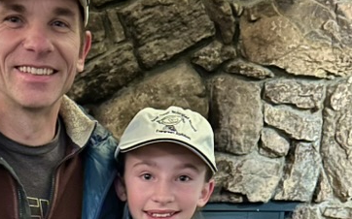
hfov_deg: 28.1
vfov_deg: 15.8
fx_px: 690
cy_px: 378
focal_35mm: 72
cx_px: 82
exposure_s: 1/20
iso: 1600
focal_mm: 6.86
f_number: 1.78
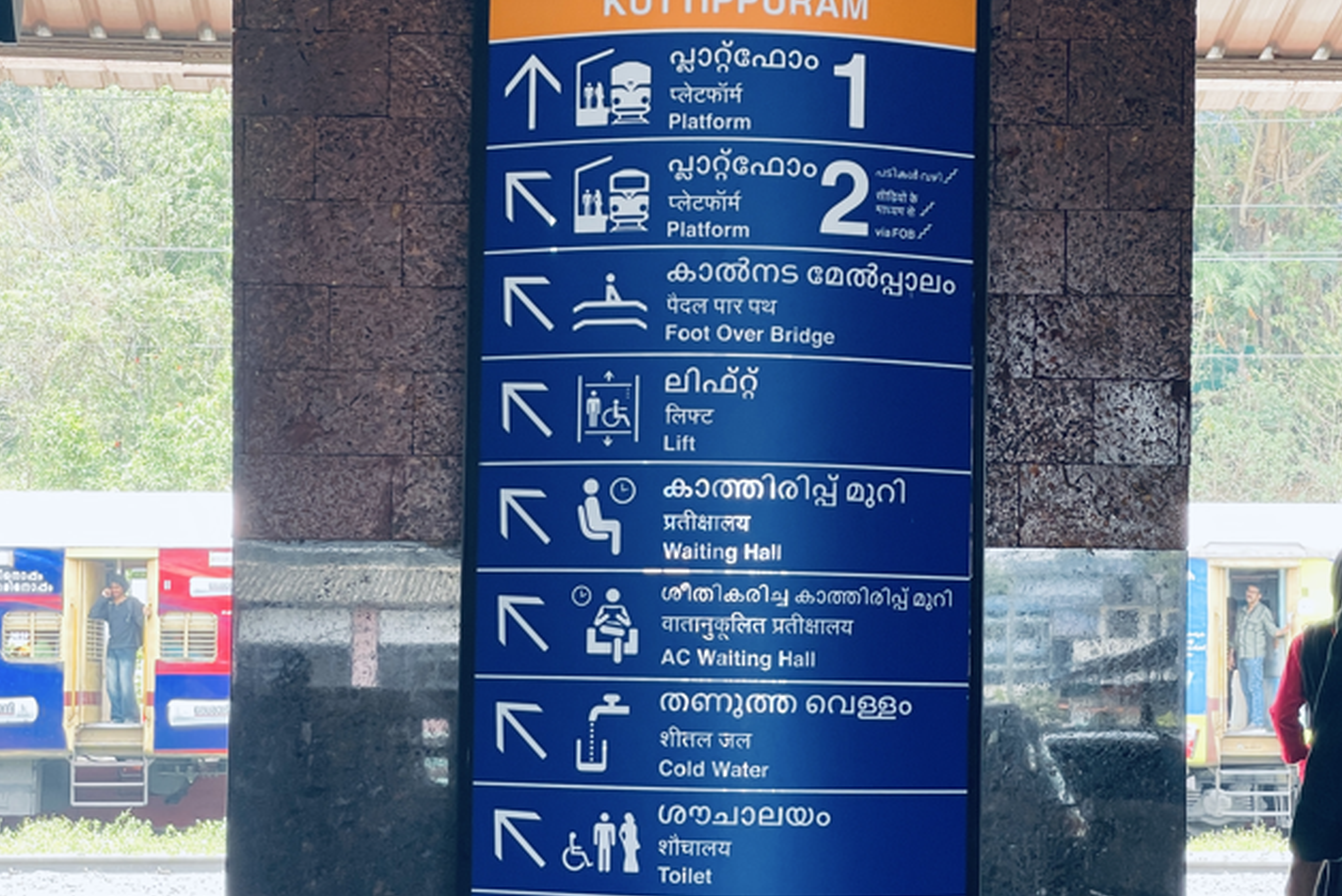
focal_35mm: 55
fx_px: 2051
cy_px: 489
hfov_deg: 36.2
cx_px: 678
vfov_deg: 24.6
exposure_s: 1/100
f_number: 2
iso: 50
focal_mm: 6
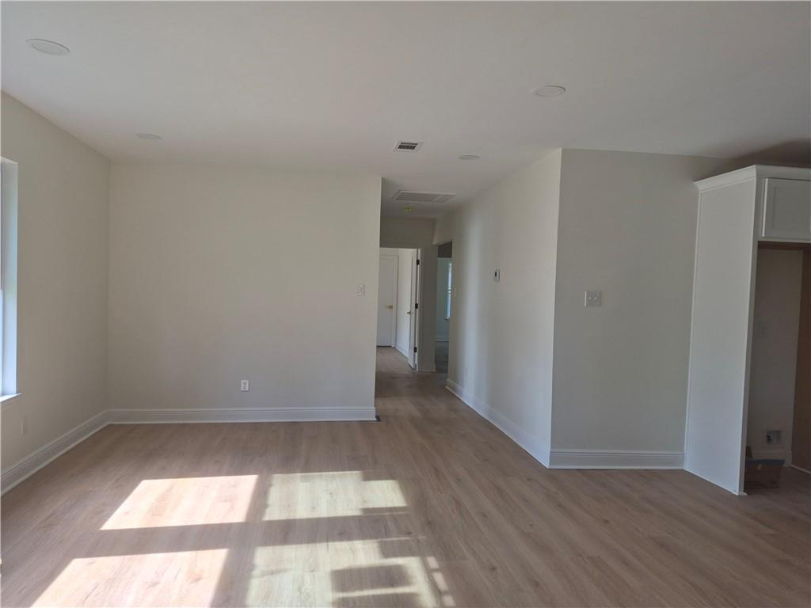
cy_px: 304
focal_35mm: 23
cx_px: 406
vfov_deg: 58.9
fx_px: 539
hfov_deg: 73.9
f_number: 1.8
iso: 80
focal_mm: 5.4
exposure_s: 1/654
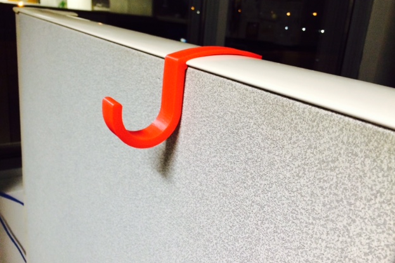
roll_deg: -4.8
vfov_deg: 42.2
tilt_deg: -16.2
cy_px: 113
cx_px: 202
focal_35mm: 31
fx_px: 340
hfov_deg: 60.3
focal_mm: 4.15
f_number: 2.2
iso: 250
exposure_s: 1/30
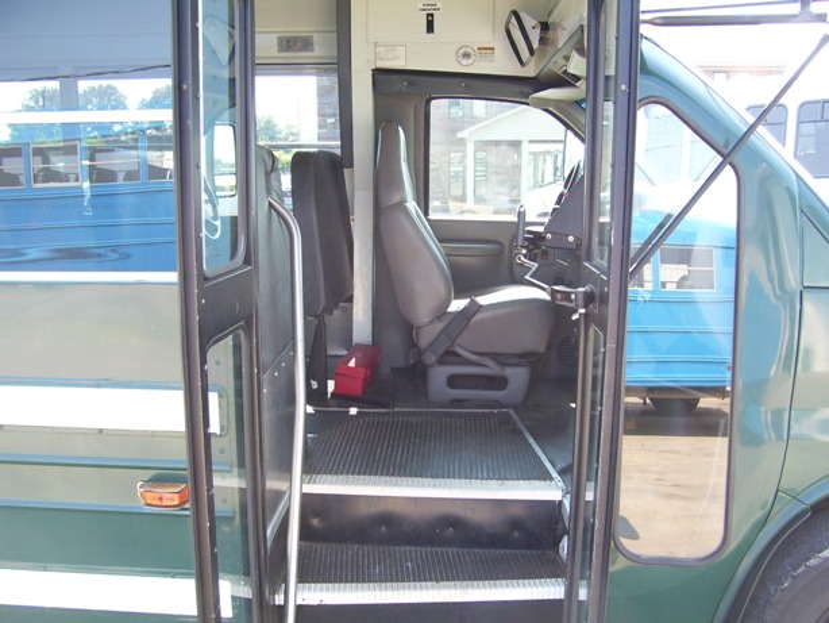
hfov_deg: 53.9
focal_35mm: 34
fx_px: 815
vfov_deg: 41.8
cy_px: 312
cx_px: 414
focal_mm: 5.6
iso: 80
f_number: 2.7
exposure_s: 1/125
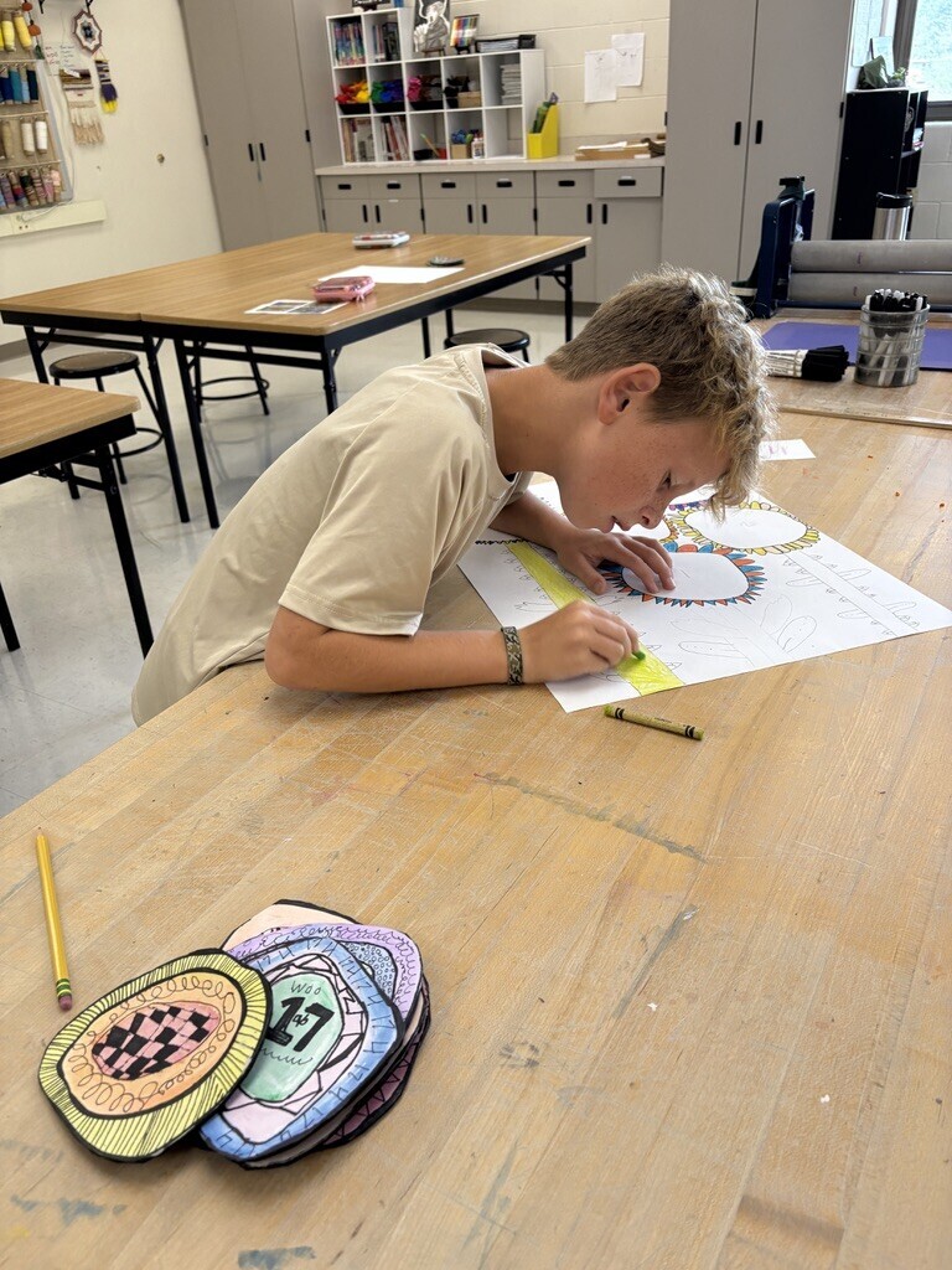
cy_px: 635
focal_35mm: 26
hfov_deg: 53.1
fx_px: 953
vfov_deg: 67.3
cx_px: 476
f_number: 1.6
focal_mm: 5.96
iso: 200
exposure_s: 1/120
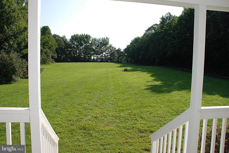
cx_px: 114
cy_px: 76
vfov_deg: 43.7
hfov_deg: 61.9
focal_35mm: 30
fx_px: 191
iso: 100
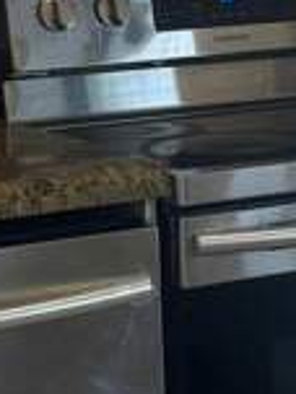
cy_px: 88
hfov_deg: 8.7
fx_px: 1915
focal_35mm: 168
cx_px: 358
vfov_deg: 11.7
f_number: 1.78
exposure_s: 1/60
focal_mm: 6.76
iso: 160
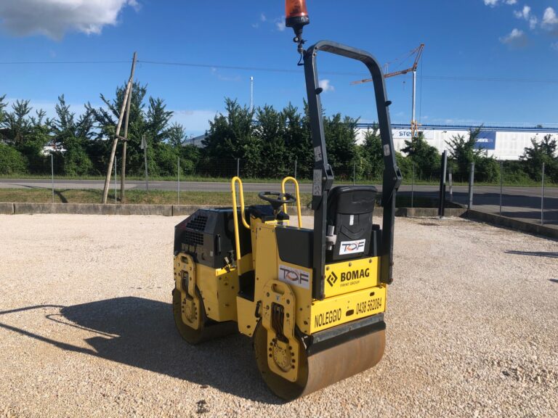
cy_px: 209
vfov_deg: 49.7
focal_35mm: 28
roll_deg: -1.3
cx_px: 279
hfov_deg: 63.4
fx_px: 451
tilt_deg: -5.6
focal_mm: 3.99
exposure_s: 1/2525
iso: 20
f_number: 1.8
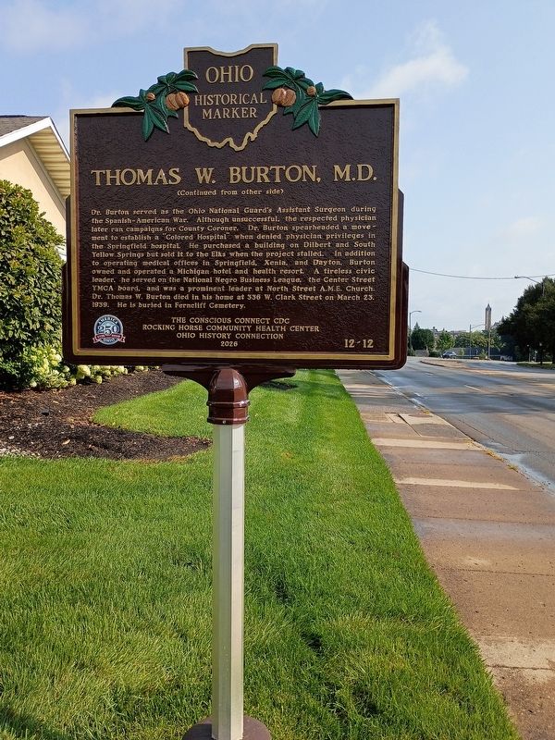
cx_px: 278
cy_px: 370
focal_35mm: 29
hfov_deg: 48.2
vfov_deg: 61.7
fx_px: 620
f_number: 1.8
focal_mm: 4.27
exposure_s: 1/926
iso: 104
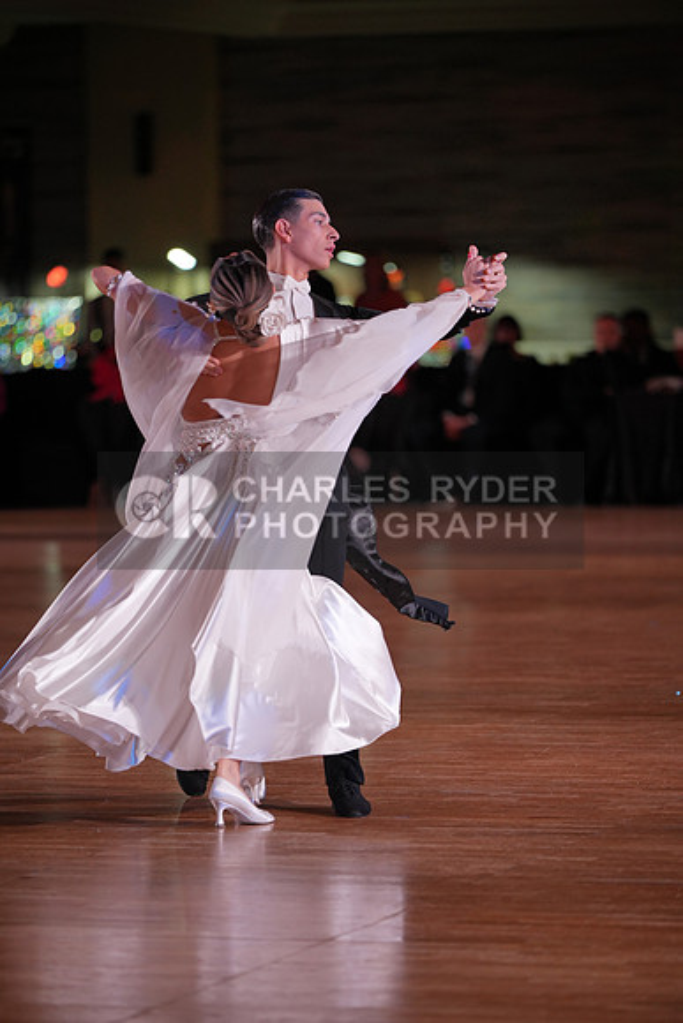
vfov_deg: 11.3
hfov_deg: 7.5
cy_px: 512
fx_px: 5176
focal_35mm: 182
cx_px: 342
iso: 800
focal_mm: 182
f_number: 2.8
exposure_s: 1/400
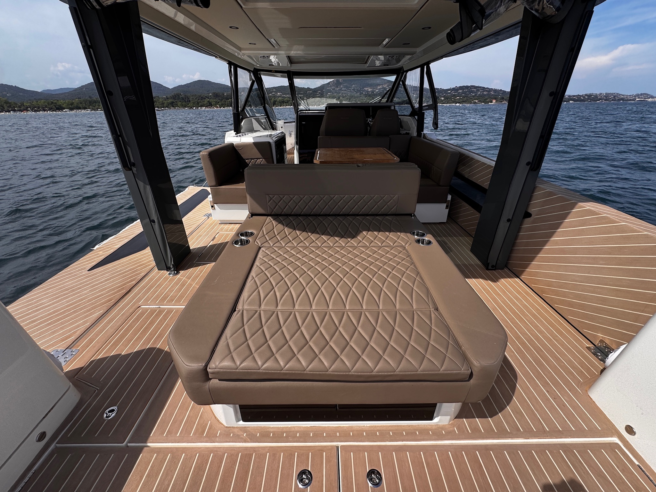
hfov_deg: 102.1
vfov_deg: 85.7
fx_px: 265
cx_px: 328
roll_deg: +0.8
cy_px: 246
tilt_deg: -29.2
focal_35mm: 14
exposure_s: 1/1748
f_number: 2.2
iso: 50
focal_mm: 2.22
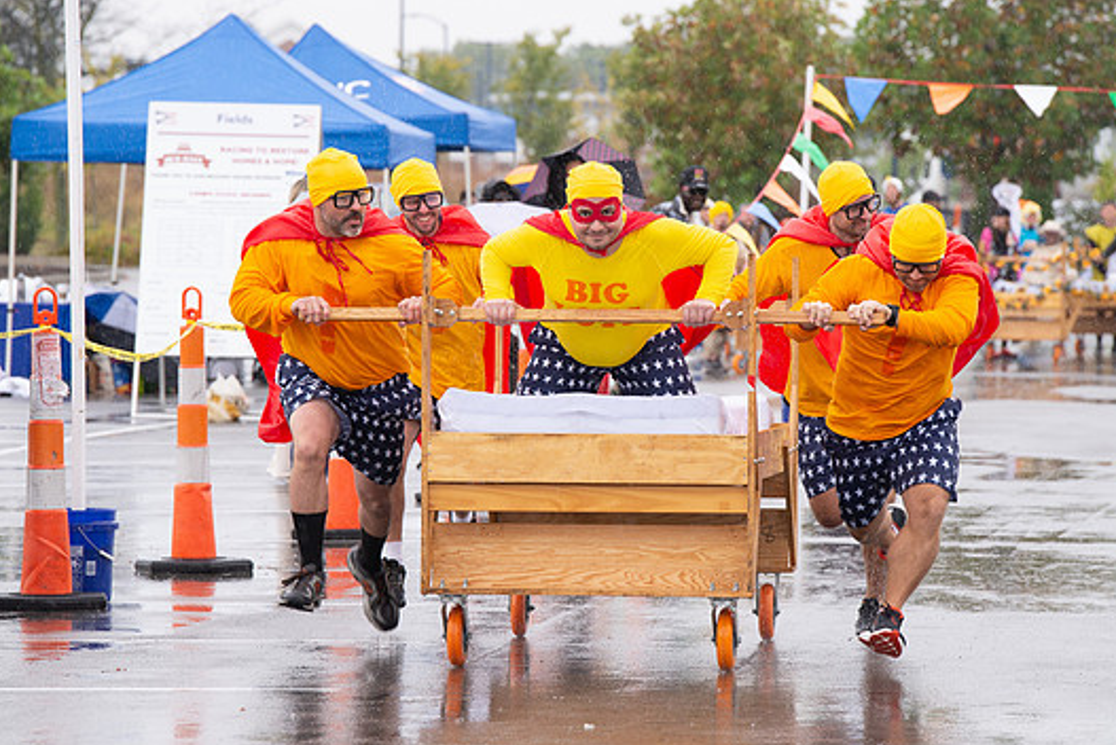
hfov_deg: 9.3
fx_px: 6823
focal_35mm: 220
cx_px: 593
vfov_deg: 6.3
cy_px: 403
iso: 800
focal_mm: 200
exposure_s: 1/400
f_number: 7.1
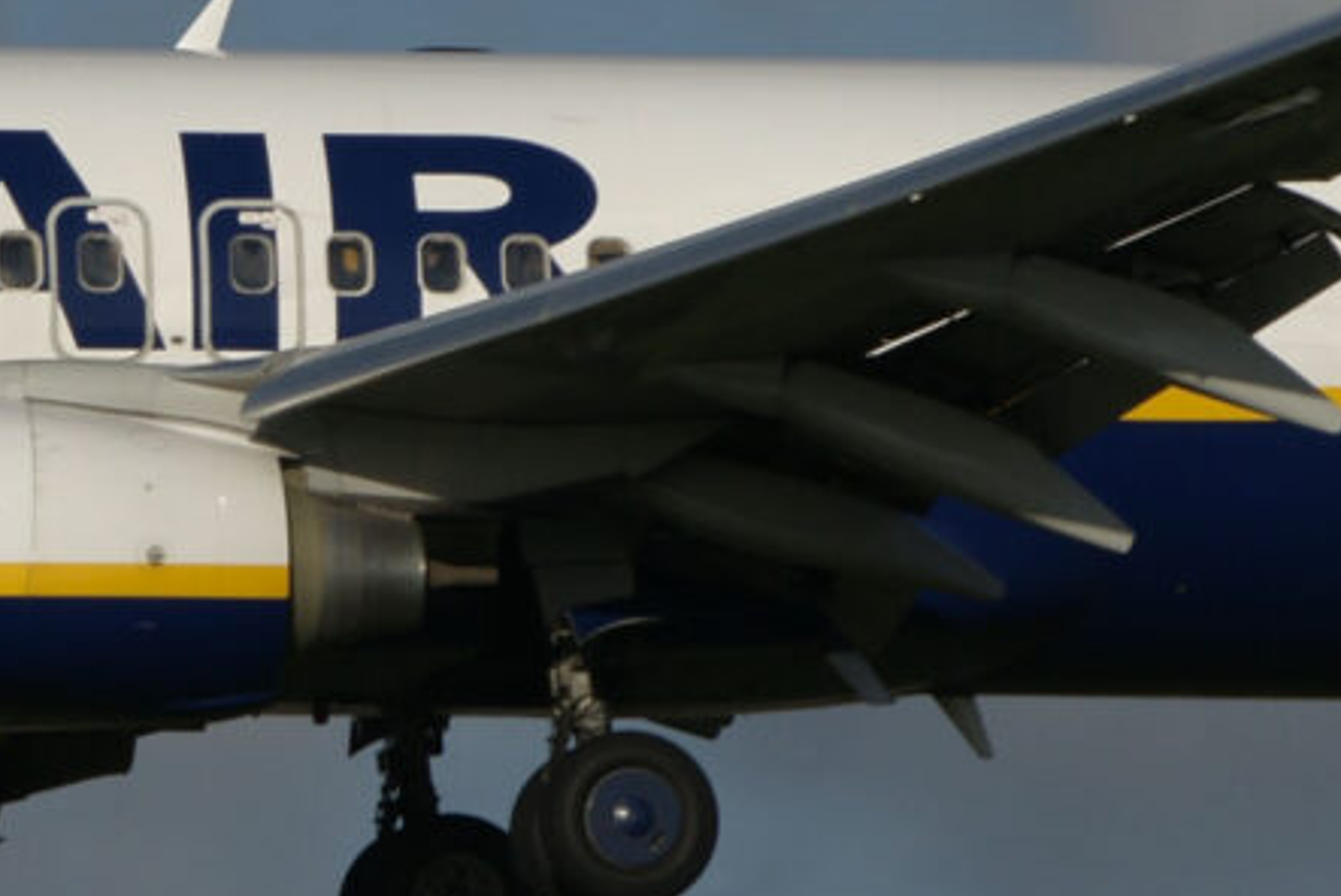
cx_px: 139
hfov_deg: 1.8
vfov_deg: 1.2
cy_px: 295
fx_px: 43050
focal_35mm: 1155
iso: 100
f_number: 13
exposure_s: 1/500
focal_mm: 200
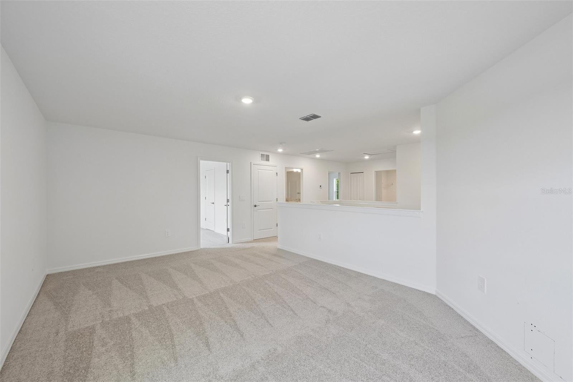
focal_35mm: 14
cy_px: 191
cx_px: 286
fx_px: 223
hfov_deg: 104.3
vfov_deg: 81.2
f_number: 8
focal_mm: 14
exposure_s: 1/25
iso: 400
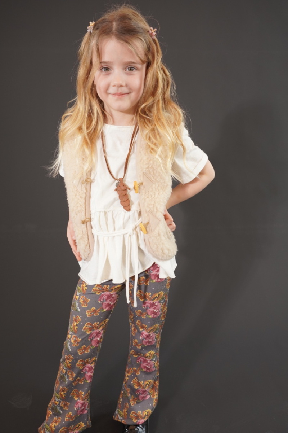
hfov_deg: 43.6
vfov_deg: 61.9
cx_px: 144
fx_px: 360
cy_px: 216
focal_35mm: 30
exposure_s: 1/160
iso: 400
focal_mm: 20
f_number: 4
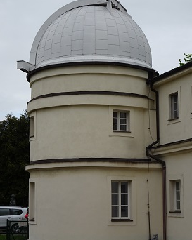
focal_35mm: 80
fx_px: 569
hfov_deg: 19.2
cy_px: 121
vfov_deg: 23.9
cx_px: 90
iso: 80
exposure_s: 1/400
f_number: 5
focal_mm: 12.01
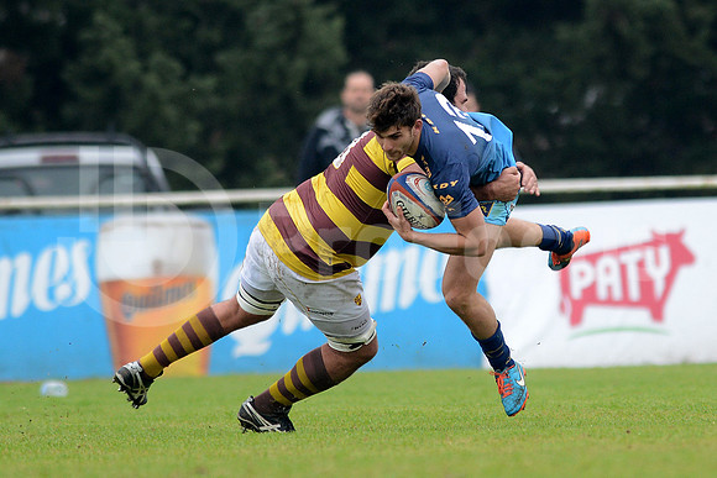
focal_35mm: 420
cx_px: 358
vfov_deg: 3.3
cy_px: 239
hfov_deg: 4.9
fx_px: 8367
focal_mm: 420
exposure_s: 1/800
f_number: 4
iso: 800
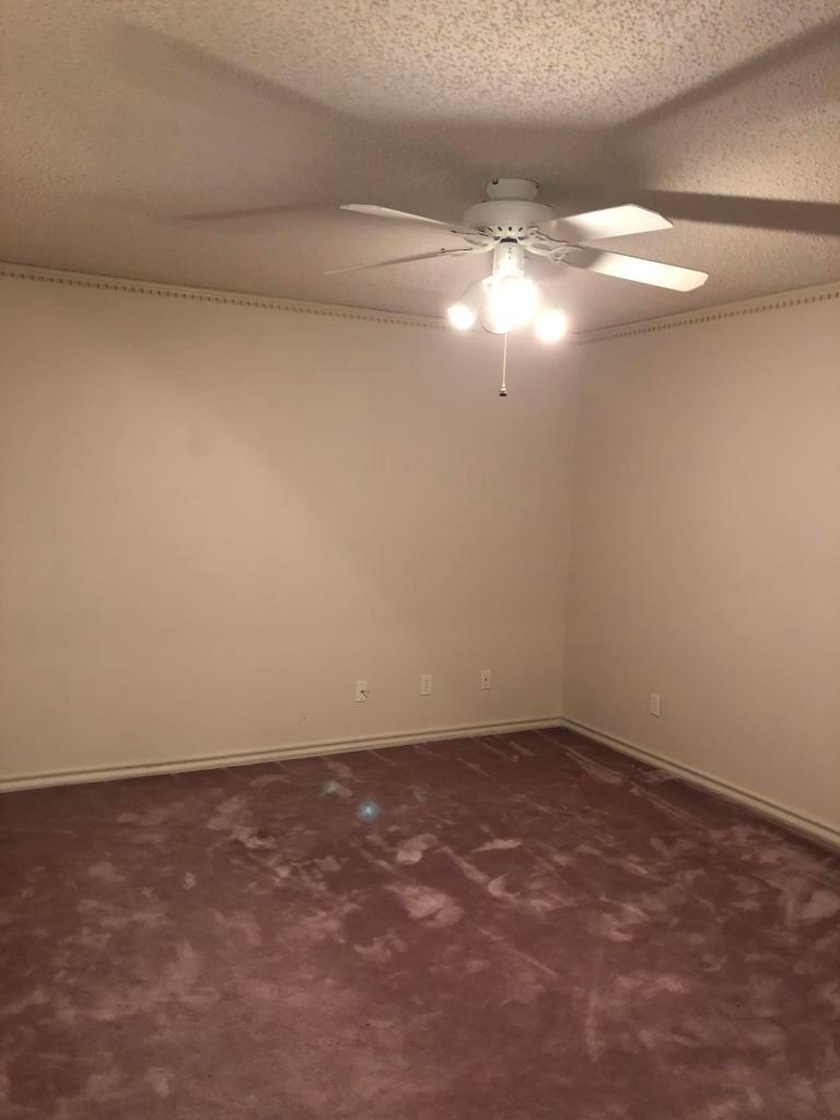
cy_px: 560
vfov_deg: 63.4
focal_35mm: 28
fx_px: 906
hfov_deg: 49.7
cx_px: 420
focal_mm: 3.99
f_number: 1.8
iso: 80
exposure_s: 1/10
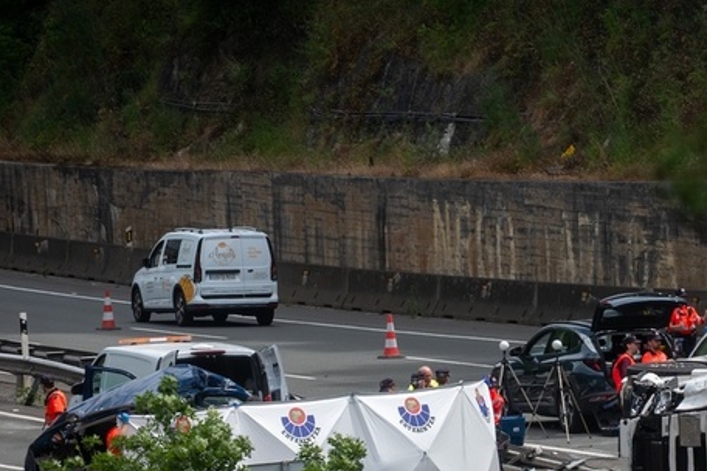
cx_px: 583
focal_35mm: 523
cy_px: 401
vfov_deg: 2.6
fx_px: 10270
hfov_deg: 3.9
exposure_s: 1/160
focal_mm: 170
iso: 200
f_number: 8
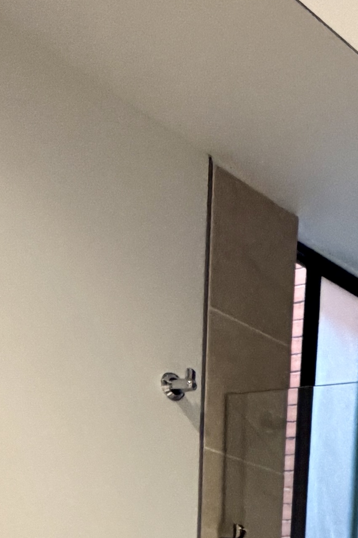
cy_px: 872
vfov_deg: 22.9
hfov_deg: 16.4
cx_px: 700
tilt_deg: -7.6
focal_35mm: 65
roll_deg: -6.8
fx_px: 970
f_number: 2.2
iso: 250
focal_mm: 2.22
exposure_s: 1/60
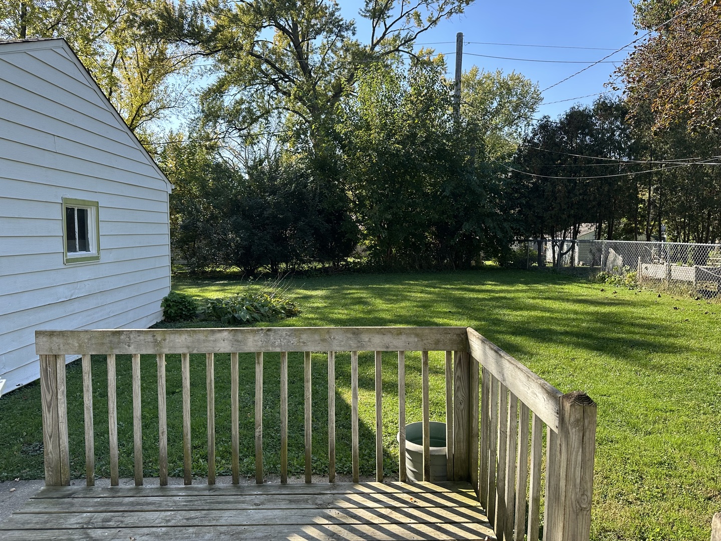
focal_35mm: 24
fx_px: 500
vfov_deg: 56.8
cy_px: 270
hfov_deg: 71.6
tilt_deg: -3.8
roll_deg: +0.0
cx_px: 360
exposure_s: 1/952
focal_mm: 6.86
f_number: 1.78
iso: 80
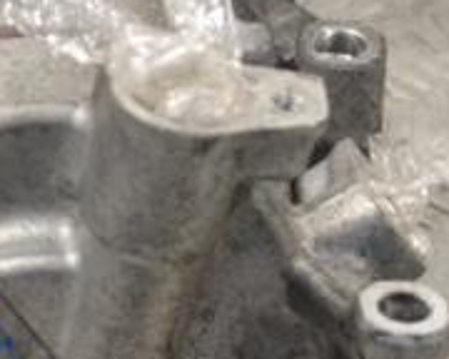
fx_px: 3123
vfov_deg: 6.6
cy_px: 197
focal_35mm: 235
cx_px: 45
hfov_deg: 8.2
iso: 3200
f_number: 8
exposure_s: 1/250
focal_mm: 50
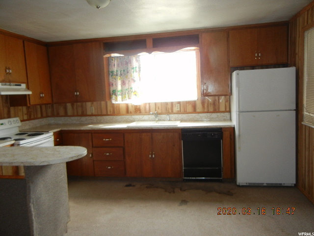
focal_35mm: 30
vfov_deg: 46.8
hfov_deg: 60.0
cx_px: 157
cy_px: 118
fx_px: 272
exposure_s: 1/30
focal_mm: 5.4
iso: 200
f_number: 3.5
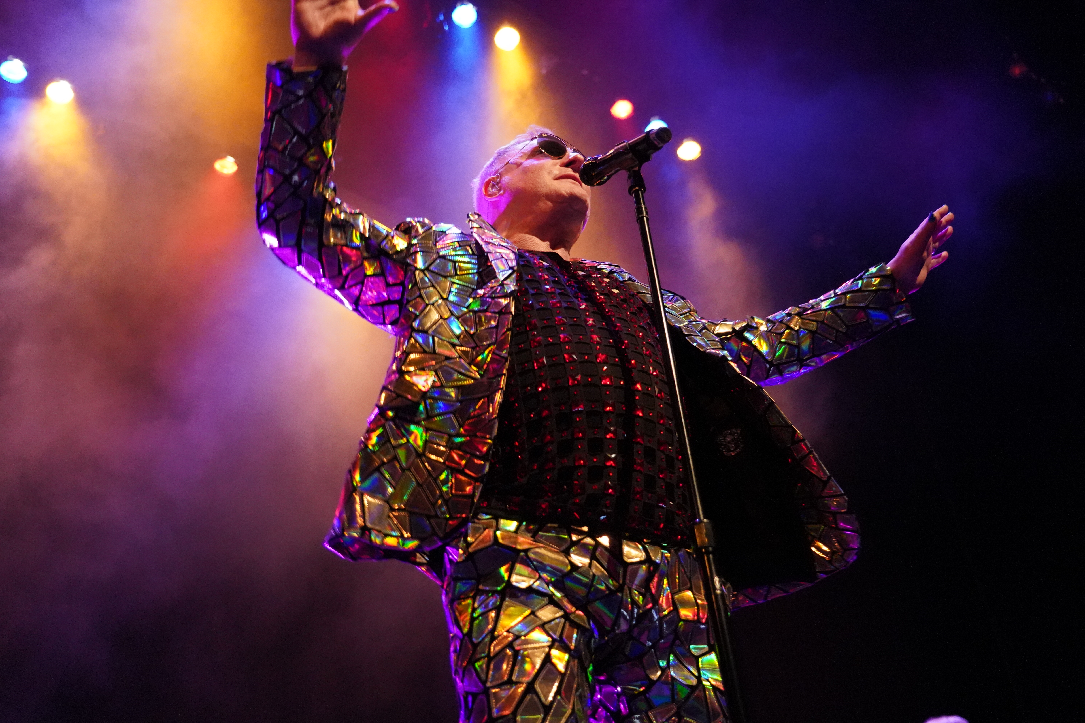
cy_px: 362
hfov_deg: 49.6
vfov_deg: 34.2
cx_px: 542
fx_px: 1175
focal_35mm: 39
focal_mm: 39
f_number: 4
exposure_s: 1/160
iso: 12800
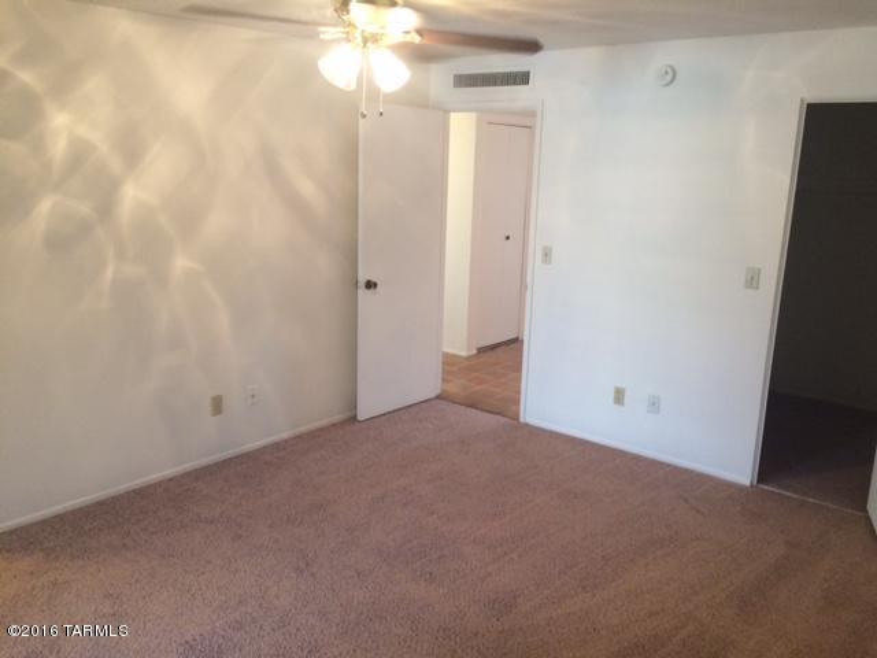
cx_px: 438
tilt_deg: -11.5
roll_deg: -0.5
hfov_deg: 61.7
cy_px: 329
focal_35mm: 29
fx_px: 735
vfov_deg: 48.2
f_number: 2.2
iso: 160
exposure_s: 1/30
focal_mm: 4.15
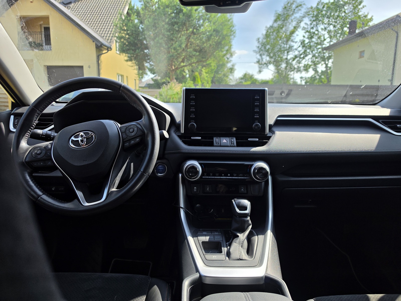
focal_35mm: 23
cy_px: 150
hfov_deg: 73.9
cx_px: 200
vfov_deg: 58.9
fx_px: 266
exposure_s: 1/3354
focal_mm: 6.5
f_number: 1.4
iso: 64
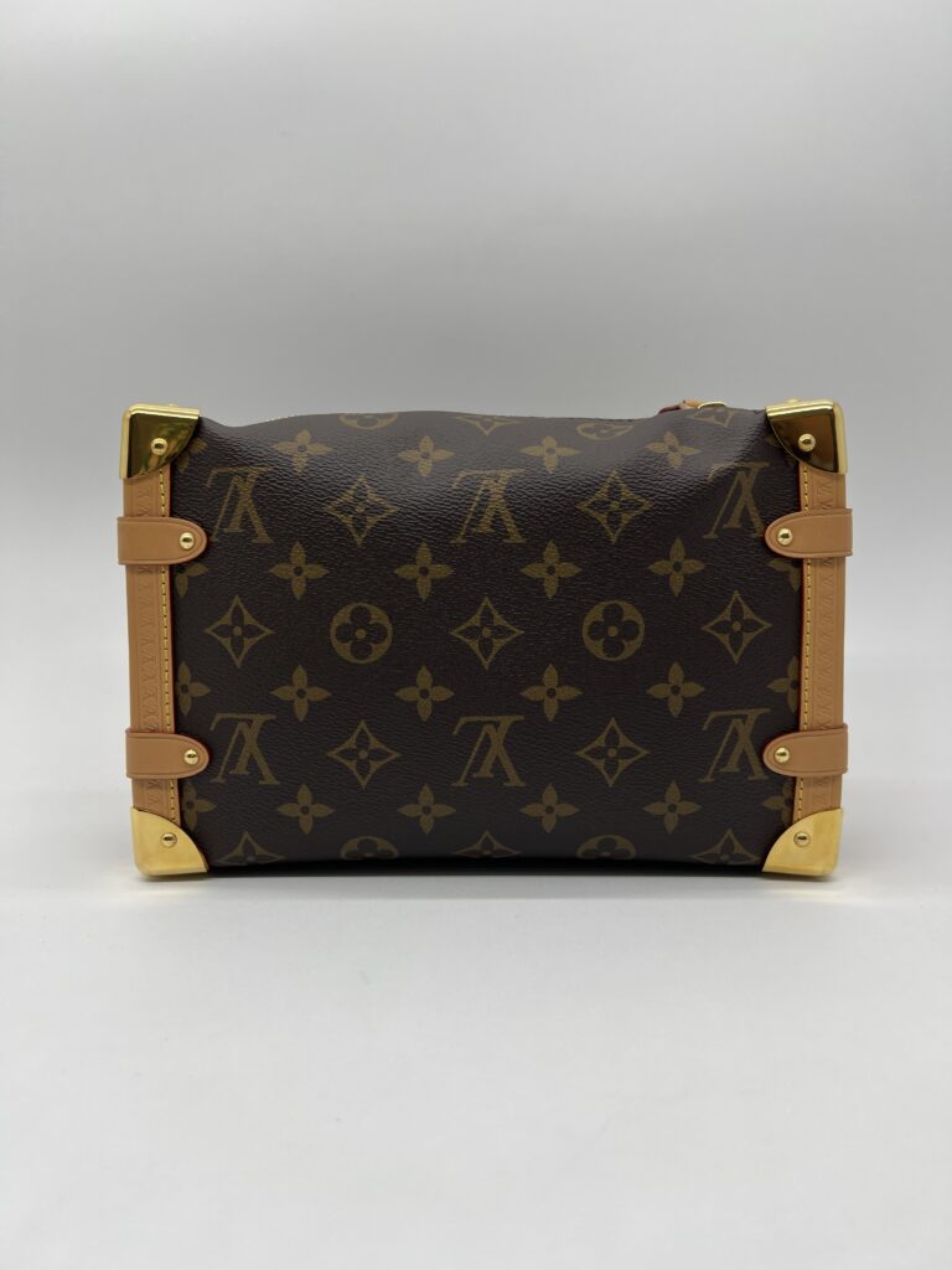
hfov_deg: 53.1
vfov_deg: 67.3
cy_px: 635
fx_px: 953
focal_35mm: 26
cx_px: 476
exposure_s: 1/230
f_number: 1.5
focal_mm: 5.7
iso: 40
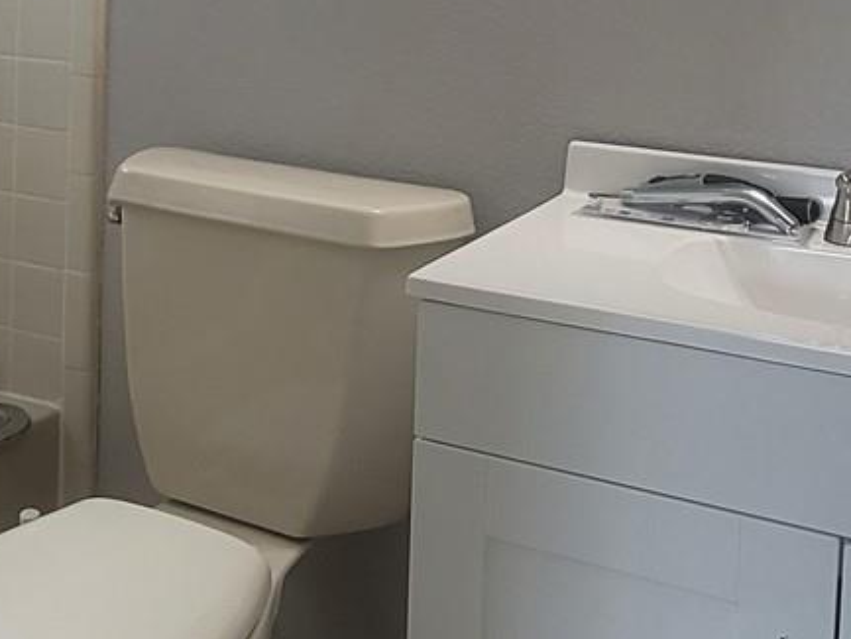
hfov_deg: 39.5
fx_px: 1180
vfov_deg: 28.6
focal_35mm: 48
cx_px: 348
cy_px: 16
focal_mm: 2.2
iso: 160
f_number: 2.2
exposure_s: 1/60
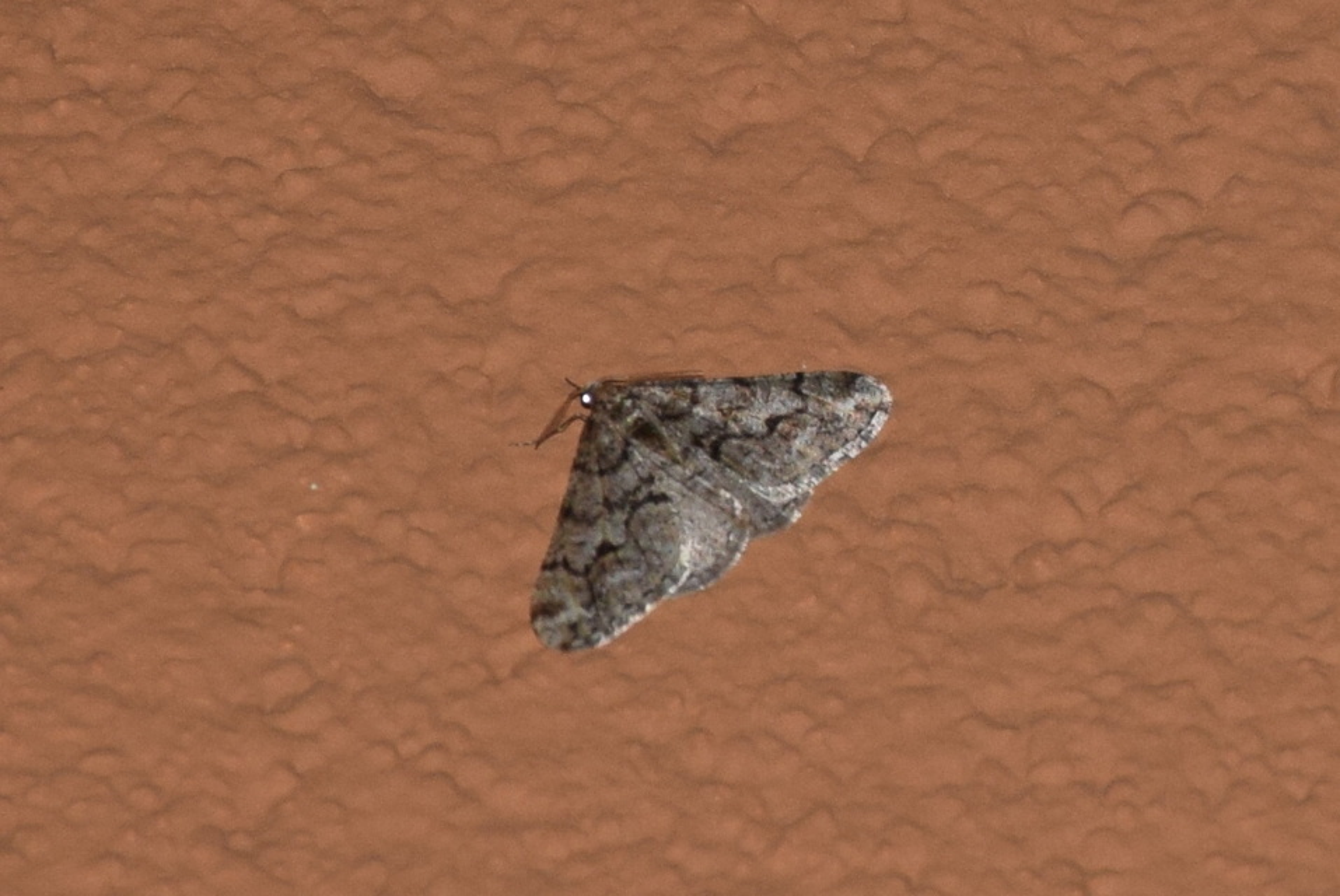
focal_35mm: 210
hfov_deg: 9.8
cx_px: 670
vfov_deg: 6.6
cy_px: 448
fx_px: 7824
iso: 500
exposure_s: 1/60
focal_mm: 140
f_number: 5.6
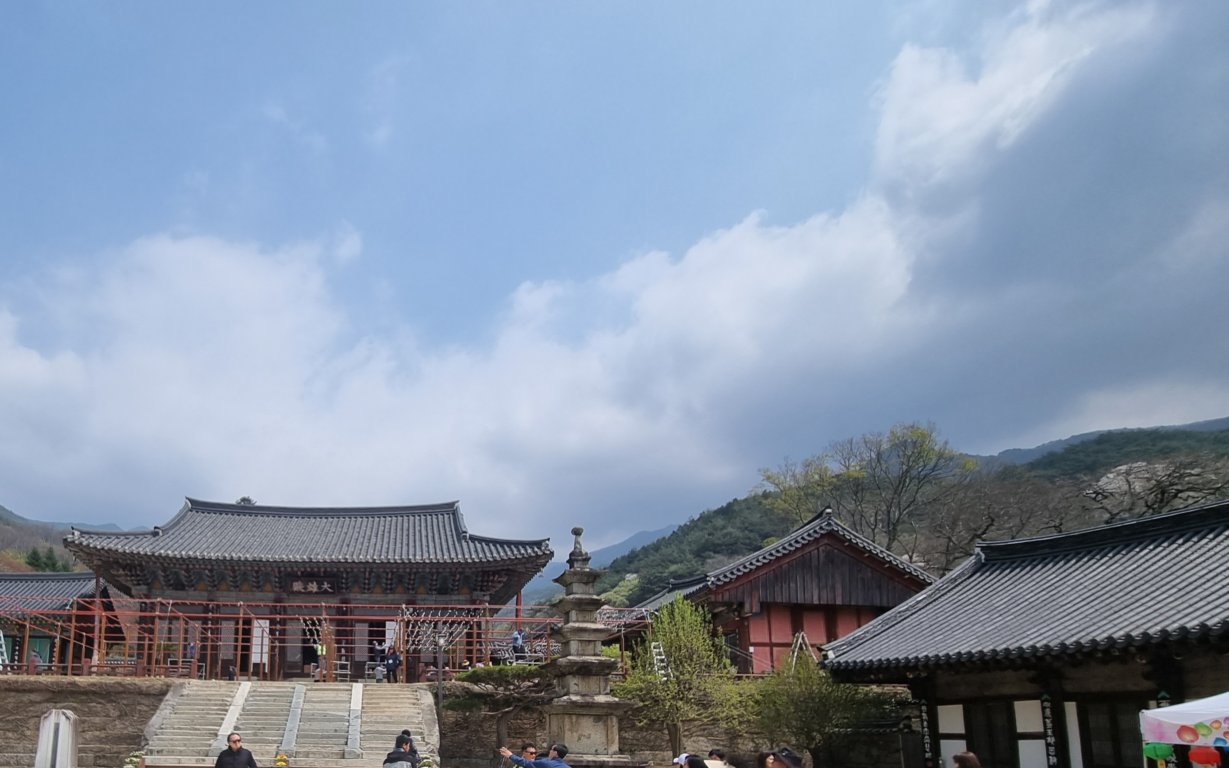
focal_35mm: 20
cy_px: 625
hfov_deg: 81.6
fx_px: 670
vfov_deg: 55.1
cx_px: 389
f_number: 2.2
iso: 50
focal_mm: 2.2
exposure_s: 1/3024
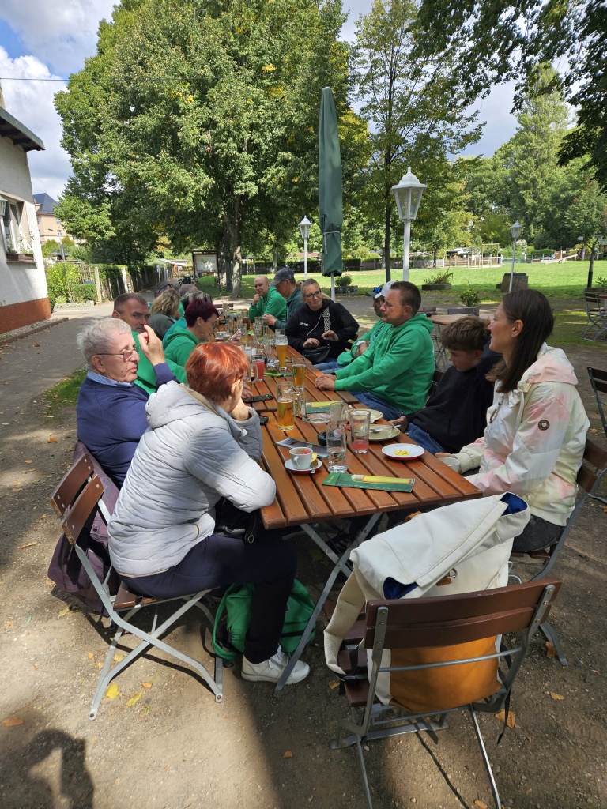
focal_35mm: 23
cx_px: 304
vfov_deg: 73.9
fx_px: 538
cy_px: 404
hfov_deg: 58.9
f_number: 1.8
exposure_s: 1/756
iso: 25
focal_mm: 5.4
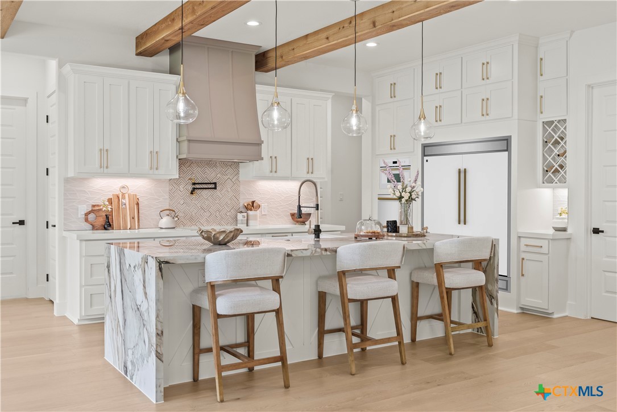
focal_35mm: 34
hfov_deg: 55.8
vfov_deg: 38.9
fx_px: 583
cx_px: 308
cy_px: 206
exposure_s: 1/5
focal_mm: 34
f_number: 9
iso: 400
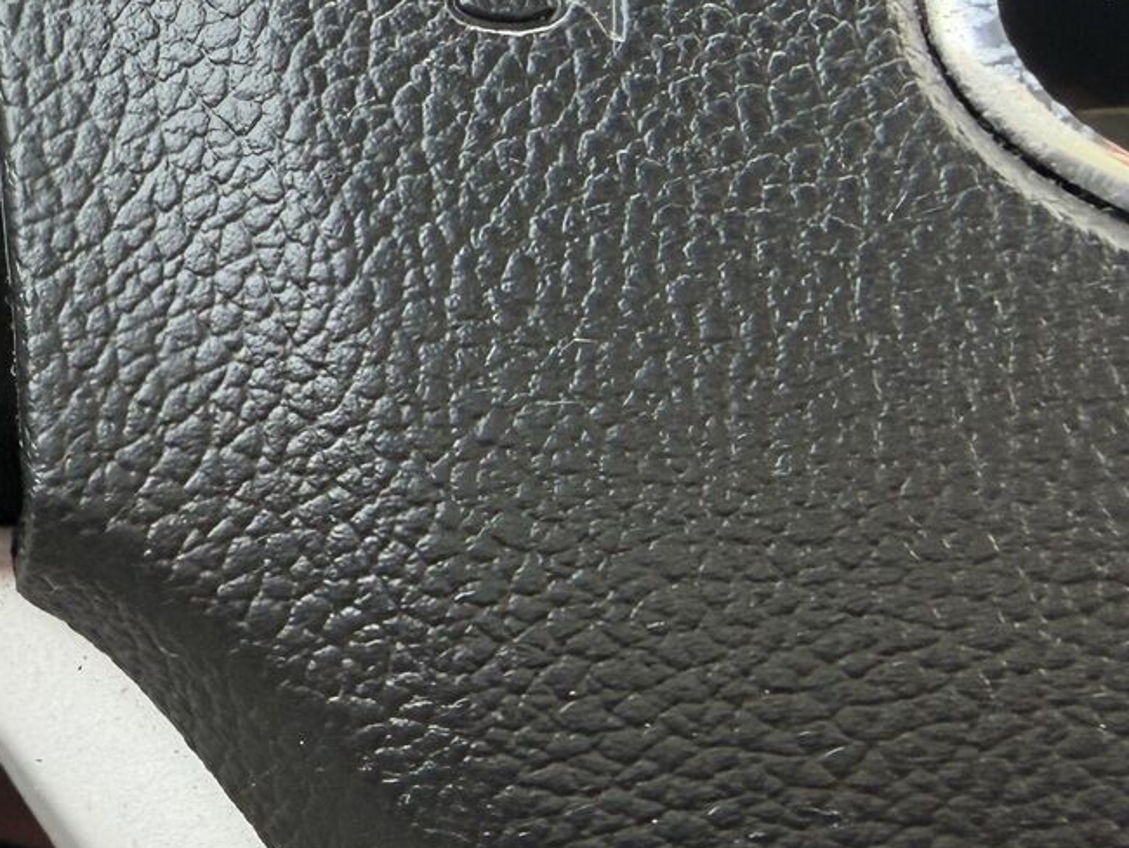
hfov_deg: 29.1
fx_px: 2056
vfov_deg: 23.2
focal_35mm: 63
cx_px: 56
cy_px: 315
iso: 80
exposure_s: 1/121
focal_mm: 2.22
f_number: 2.2
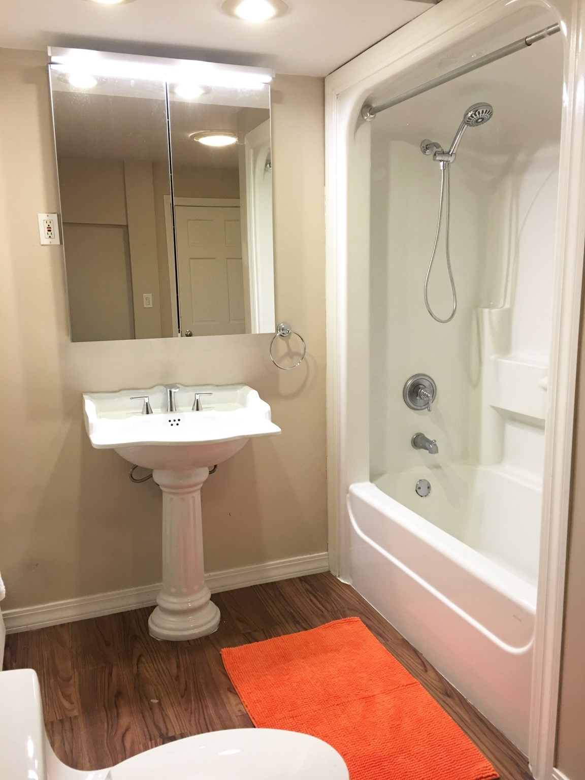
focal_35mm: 29
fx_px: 653
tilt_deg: -10.2
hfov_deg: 48.2
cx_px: 292
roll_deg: +1.5
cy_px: 390
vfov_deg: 61.7
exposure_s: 1/15
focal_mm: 4.15
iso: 80
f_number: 2.2
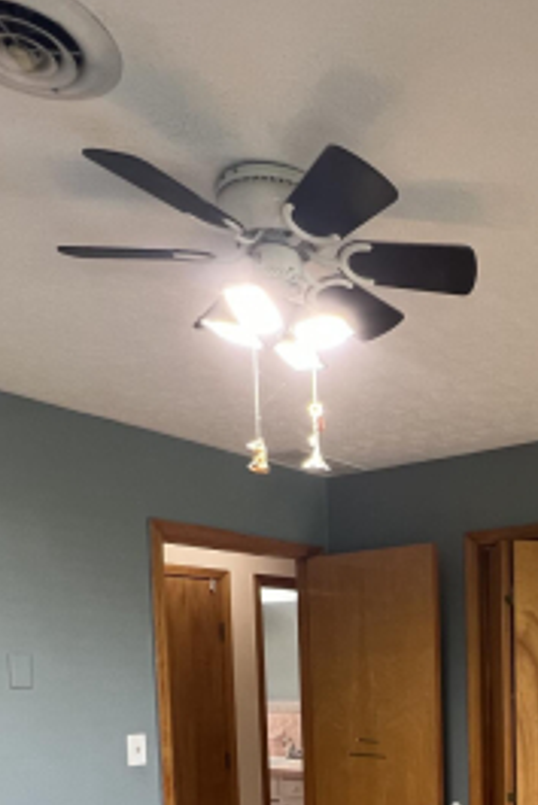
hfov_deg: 34.8
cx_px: 555
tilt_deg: -4.4
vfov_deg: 49.6
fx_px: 761
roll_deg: +1.3
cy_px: 726
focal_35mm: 34
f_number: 1.8
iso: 200
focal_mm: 1.57
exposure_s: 1/99
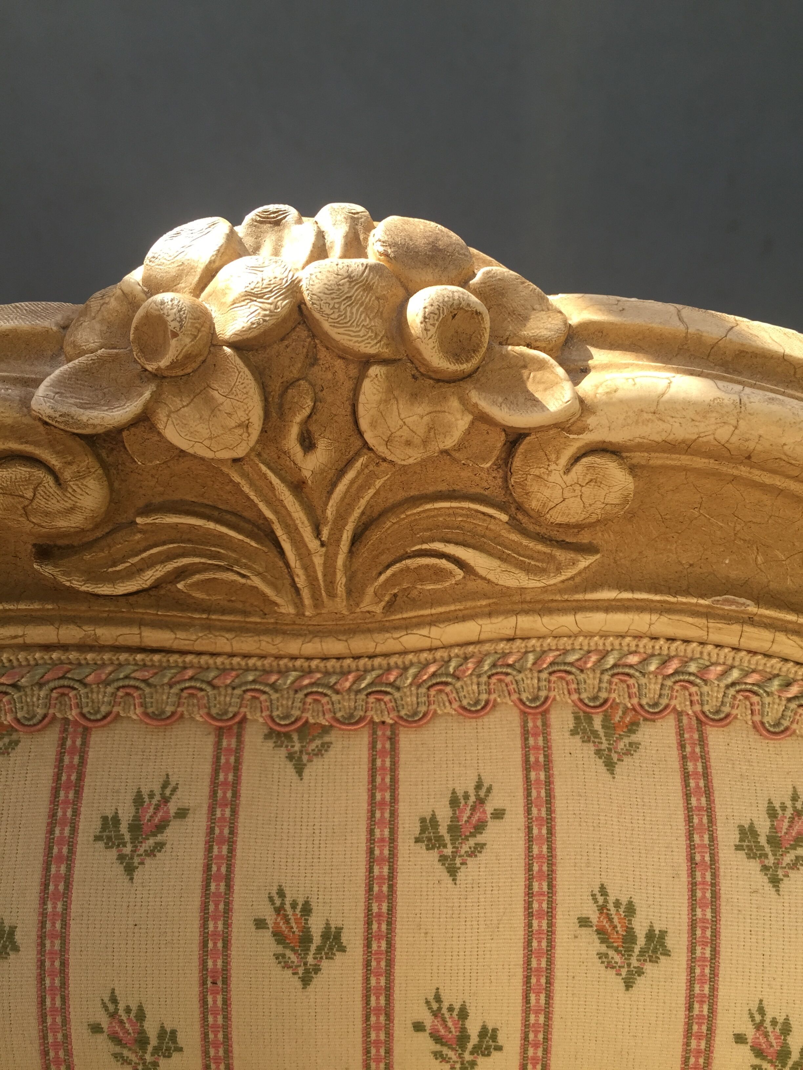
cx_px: 402
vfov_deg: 61.7
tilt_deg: -52.5
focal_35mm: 29
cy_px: 535
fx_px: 897
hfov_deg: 48.2
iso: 32
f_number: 2.2
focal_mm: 4.15
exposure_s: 1/449
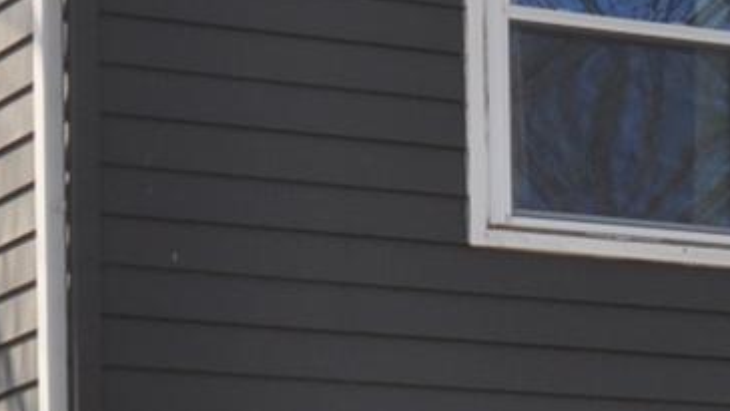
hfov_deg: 9.4
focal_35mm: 212
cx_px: 1516
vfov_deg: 5.7
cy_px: 618
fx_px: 4105
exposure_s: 1/200
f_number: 9
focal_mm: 24
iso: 200
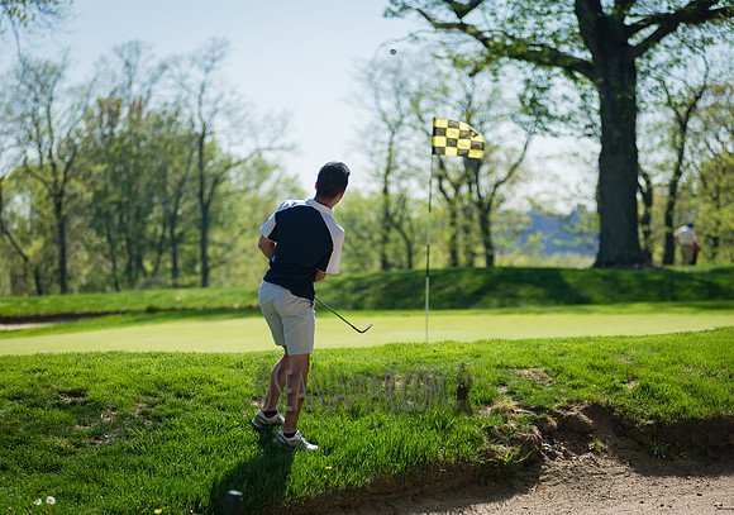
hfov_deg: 15.8
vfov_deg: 11.1
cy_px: 280
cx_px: 309
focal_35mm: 128
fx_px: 2643
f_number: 2.8
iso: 160
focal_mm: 112
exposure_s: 1/2000
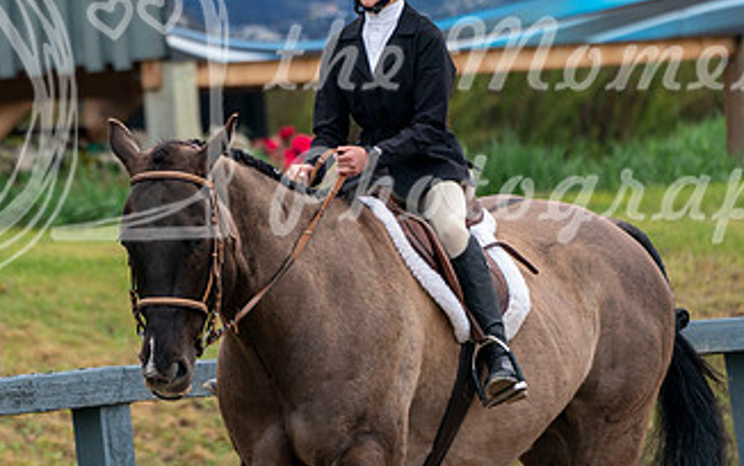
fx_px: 14726
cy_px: 65
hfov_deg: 2.9
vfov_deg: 1.8
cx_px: 226
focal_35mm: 726
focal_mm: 400
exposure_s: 1/500
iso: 400
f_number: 5.6
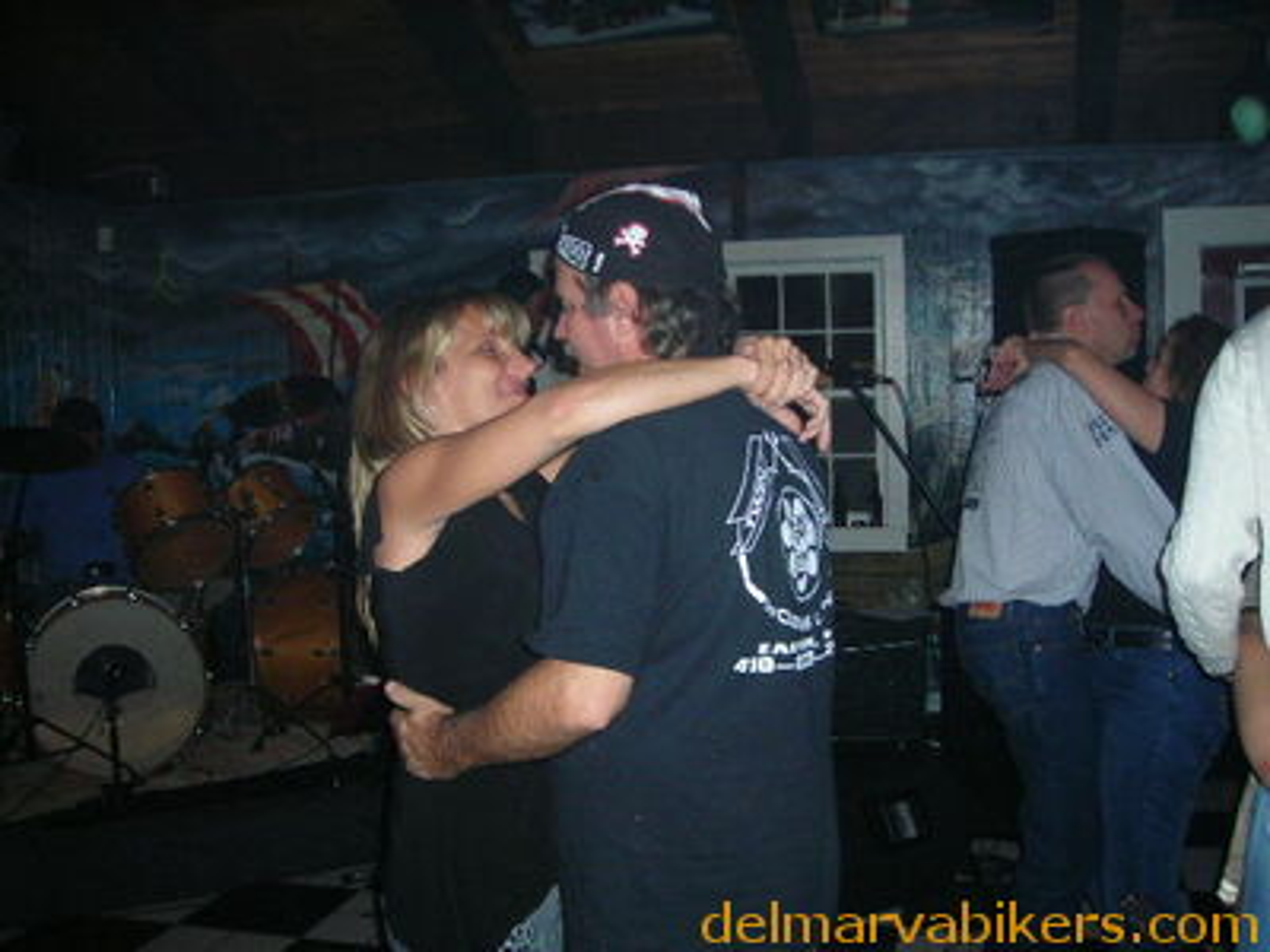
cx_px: 635
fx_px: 1394
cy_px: 476
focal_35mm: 38
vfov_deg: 37.7
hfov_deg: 49.0
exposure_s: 1/60.1
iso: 166
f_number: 3.2
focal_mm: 6.3
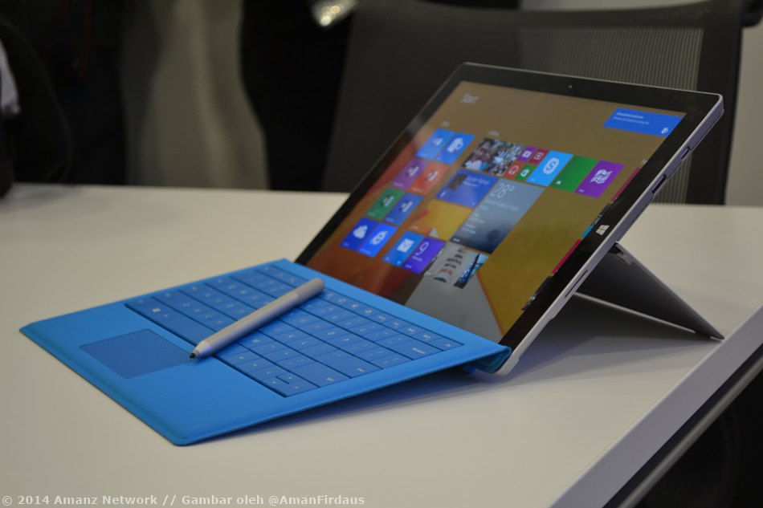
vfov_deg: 16.5
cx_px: 382
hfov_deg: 24.6
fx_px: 1748
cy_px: 254
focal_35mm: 82
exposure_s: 1/15
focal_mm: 55
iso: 450
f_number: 5.6
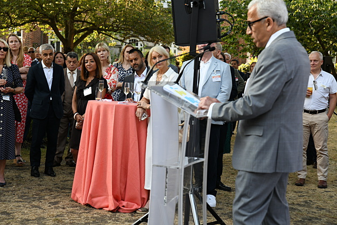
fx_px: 702
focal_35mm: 75
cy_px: 112
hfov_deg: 27.0
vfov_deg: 18.2
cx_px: 168
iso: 400
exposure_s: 1/80
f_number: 6.3
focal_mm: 75
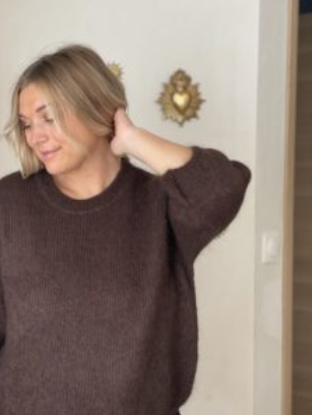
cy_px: 204
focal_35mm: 70
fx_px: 841
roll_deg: -0.1
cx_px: 105
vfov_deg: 27.8
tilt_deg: -1.0
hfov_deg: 21.0
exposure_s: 1/122
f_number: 2
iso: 40
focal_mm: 6
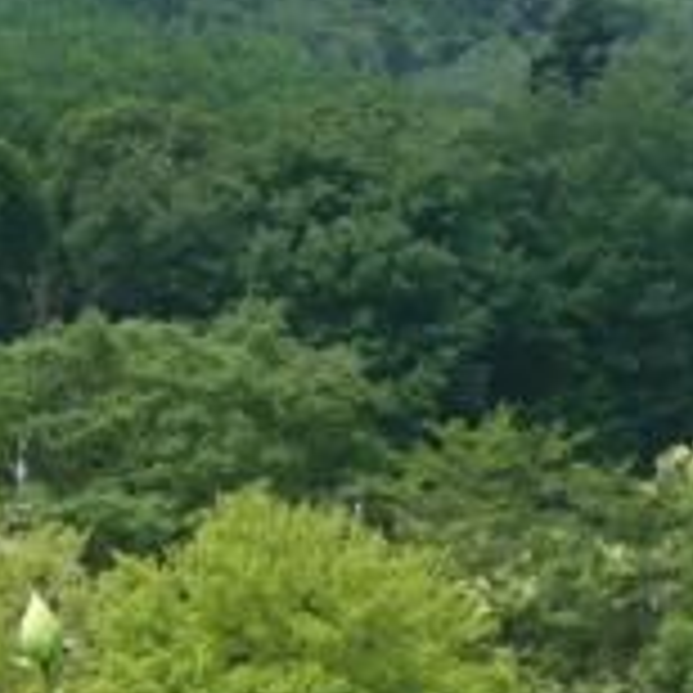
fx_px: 3737
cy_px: 1314
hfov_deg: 10.5
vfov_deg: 9.9
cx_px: -9
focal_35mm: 165
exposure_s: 1/500
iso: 100
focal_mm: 6
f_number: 3.7
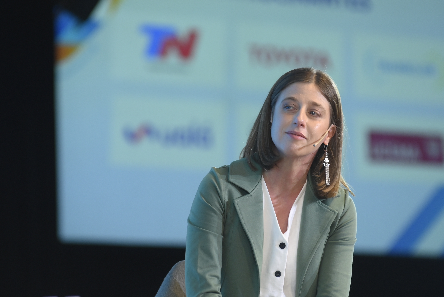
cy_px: 148
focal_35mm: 300
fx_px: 3703
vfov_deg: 4.6
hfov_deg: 6.9
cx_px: 222
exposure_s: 1/125
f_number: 4
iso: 1000
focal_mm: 200
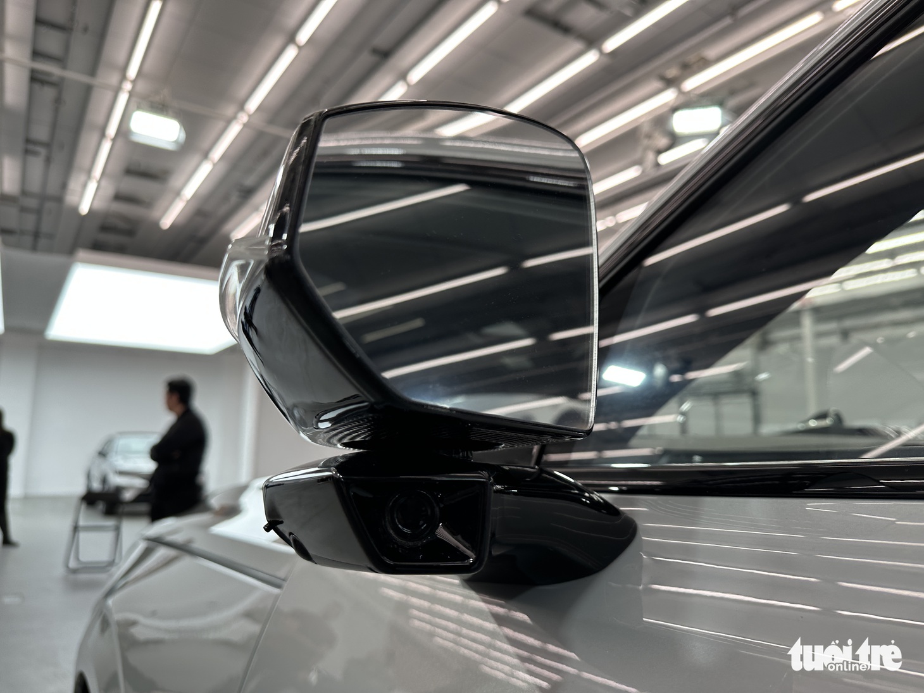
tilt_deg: +8.3
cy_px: 346
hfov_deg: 71.6
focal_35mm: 24
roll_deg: -0.3
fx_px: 641
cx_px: 462
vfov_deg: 56.8
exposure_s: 1/142
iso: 64
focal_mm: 6.86
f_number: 1.78
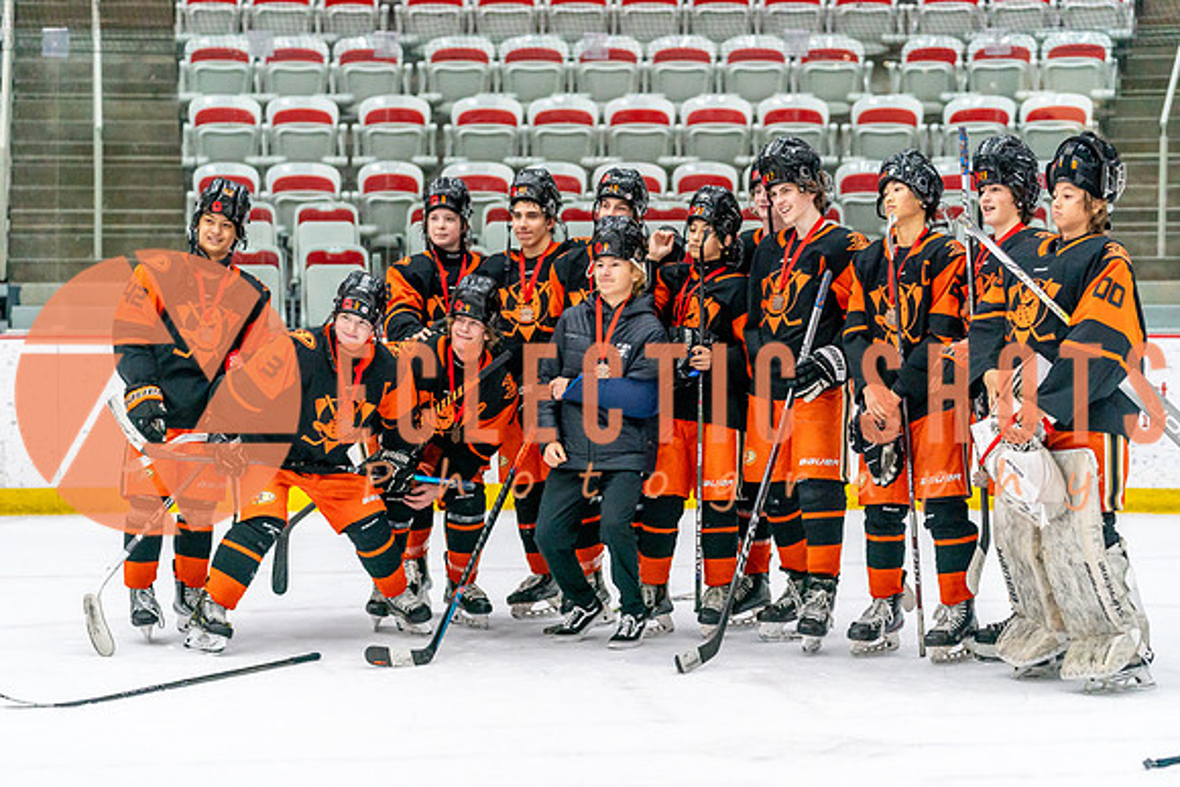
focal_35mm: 96
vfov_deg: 14.3
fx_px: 3136
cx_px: 590
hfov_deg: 21.3
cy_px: 394
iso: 3200
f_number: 2.8
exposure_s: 1/1250
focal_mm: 93
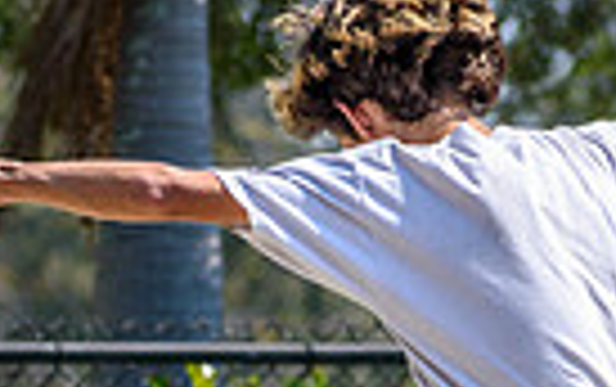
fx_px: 17380
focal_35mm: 1034
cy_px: 754
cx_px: 238
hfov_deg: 2.0
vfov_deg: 1.3
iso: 320
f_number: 5.6
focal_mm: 160
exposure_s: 1/2000
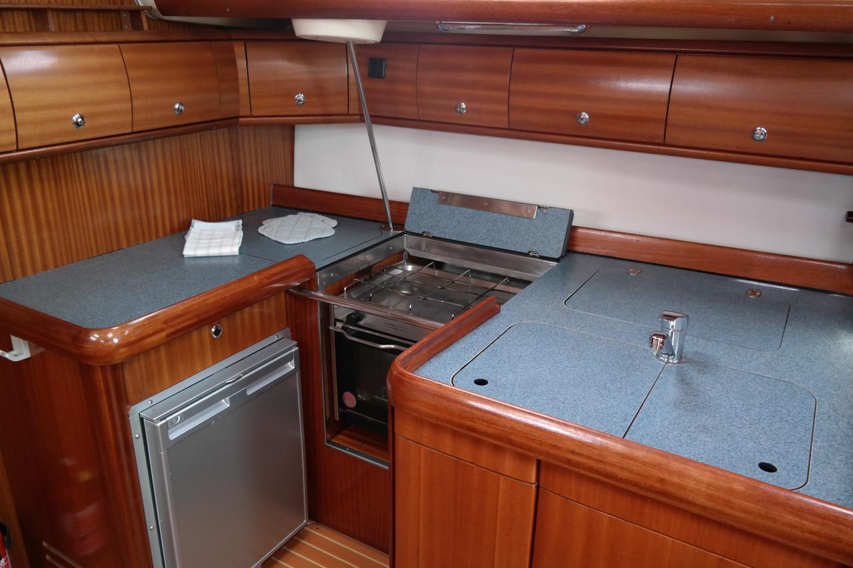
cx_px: 426
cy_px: 284
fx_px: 640
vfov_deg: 47.9
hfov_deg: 67.4
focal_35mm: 27
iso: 800
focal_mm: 18
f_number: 3.5
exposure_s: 1/40
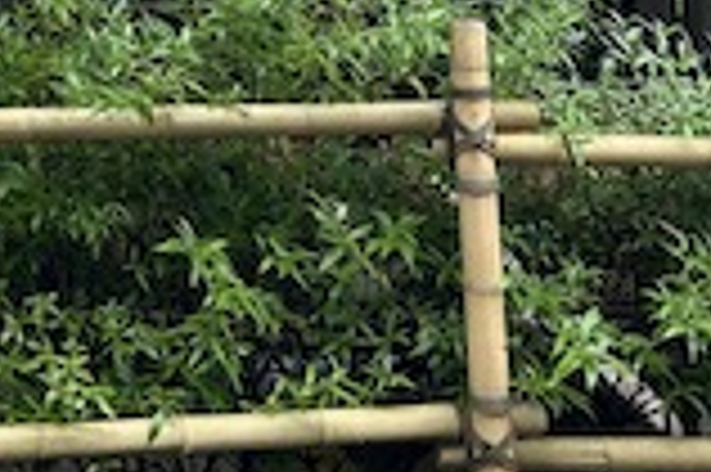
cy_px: -342
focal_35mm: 101
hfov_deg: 20.0
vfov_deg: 12.5
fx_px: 1993
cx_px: 153
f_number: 1.78
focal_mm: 6.86
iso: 80
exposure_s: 1/343
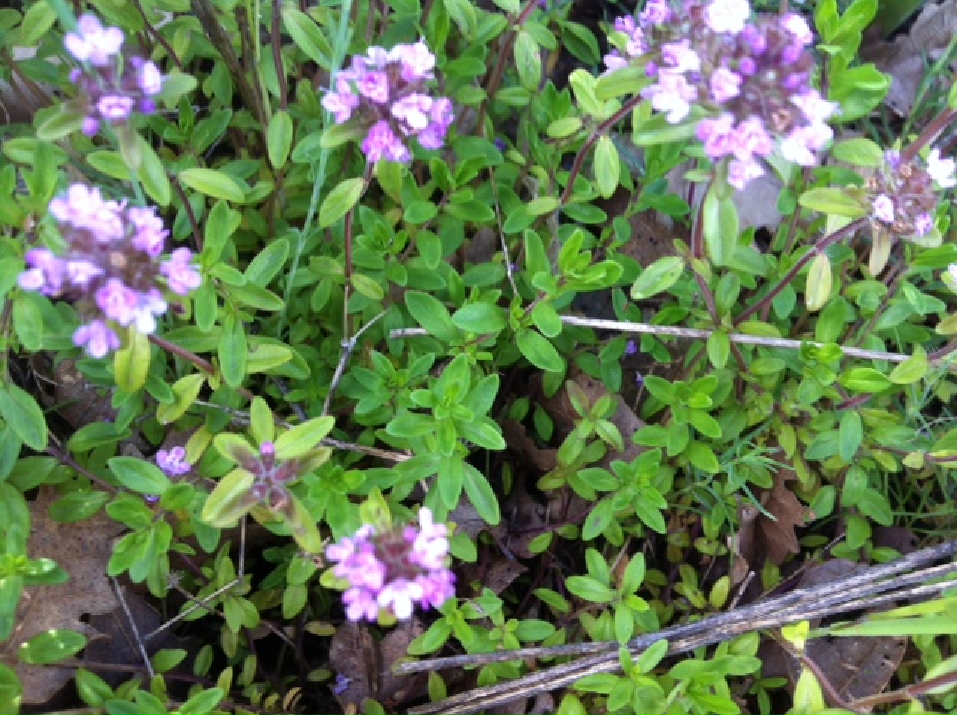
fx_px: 966
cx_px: 478
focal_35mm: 35
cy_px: 358
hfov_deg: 52.7
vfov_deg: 40.6
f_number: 2.8
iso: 80
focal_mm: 3.85
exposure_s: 1/40
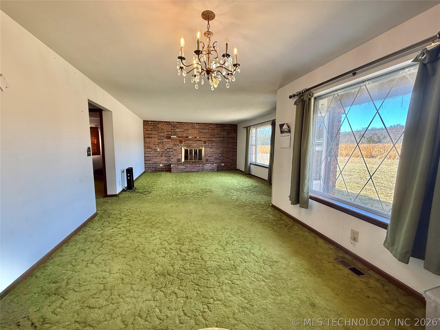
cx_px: 220
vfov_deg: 85.7
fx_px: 178
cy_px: 165
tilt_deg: -5.2
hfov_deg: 102.1
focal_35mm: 14
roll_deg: -0.5
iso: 250
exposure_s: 1/120
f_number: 2.2
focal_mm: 2.22
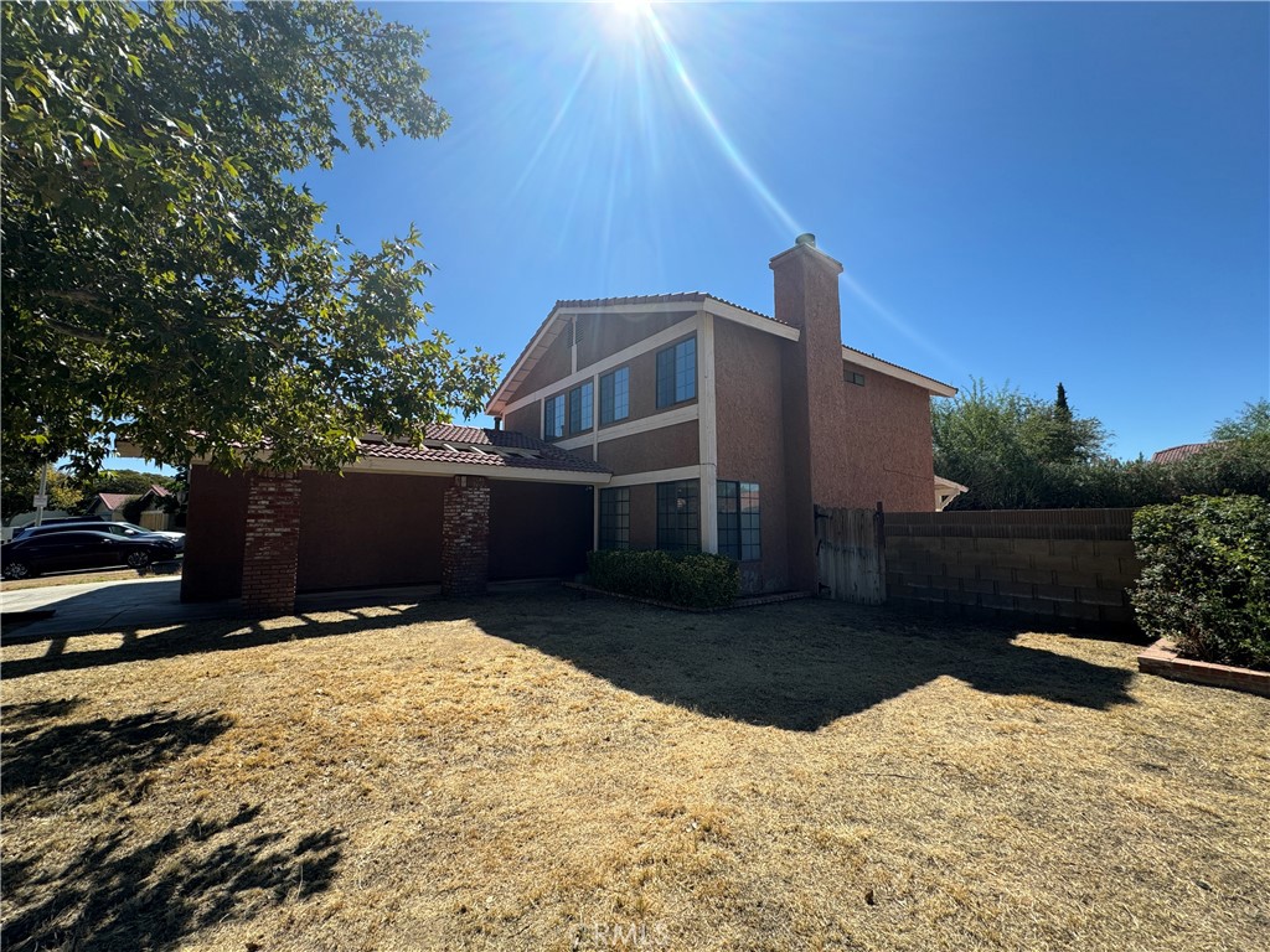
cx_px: 635
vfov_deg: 85.7
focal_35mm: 14
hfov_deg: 102.1
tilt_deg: +5.8
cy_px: 476
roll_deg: -0.5
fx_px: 514
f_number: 2.2
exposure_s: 1/1277
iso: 50
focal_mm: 2.22
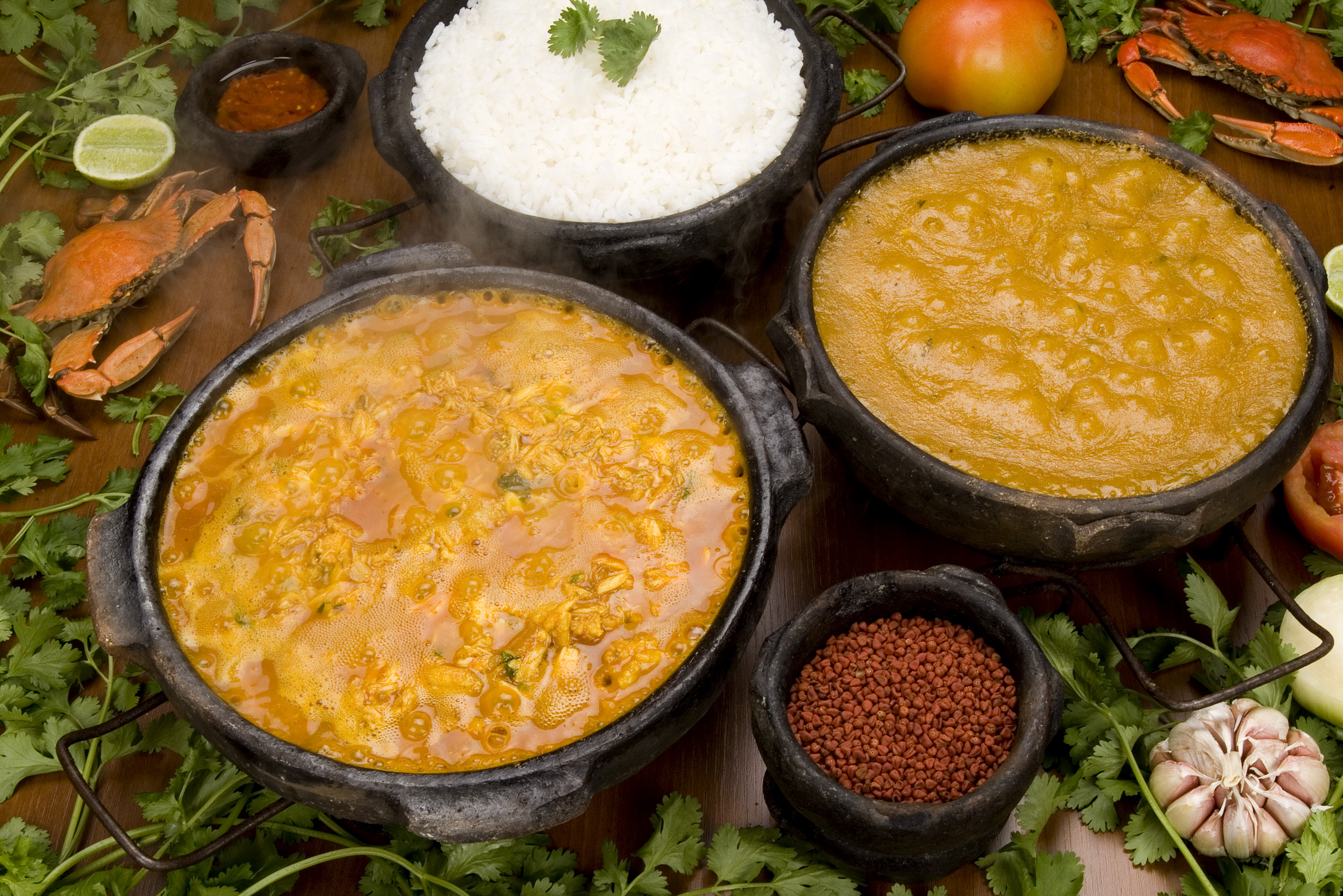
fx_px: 1828
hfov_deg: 40.3
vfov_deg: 27.5
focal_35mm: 49
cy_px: 447
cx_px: 688
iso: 160
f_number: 22
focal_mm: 30
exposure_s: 1/180
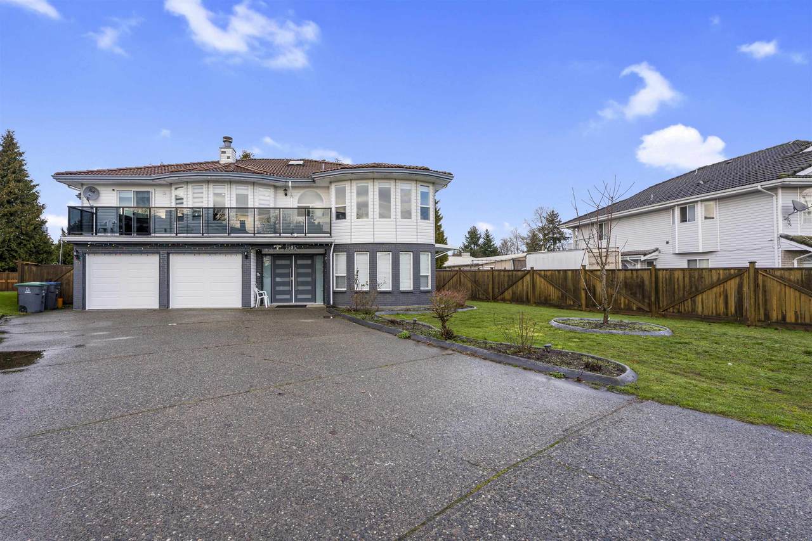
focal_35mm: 16
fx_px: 361
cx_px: 406
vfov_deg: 73.7
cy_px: 270
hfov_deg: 96.7
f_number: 9
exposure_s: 1/25
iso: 100
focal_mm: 16
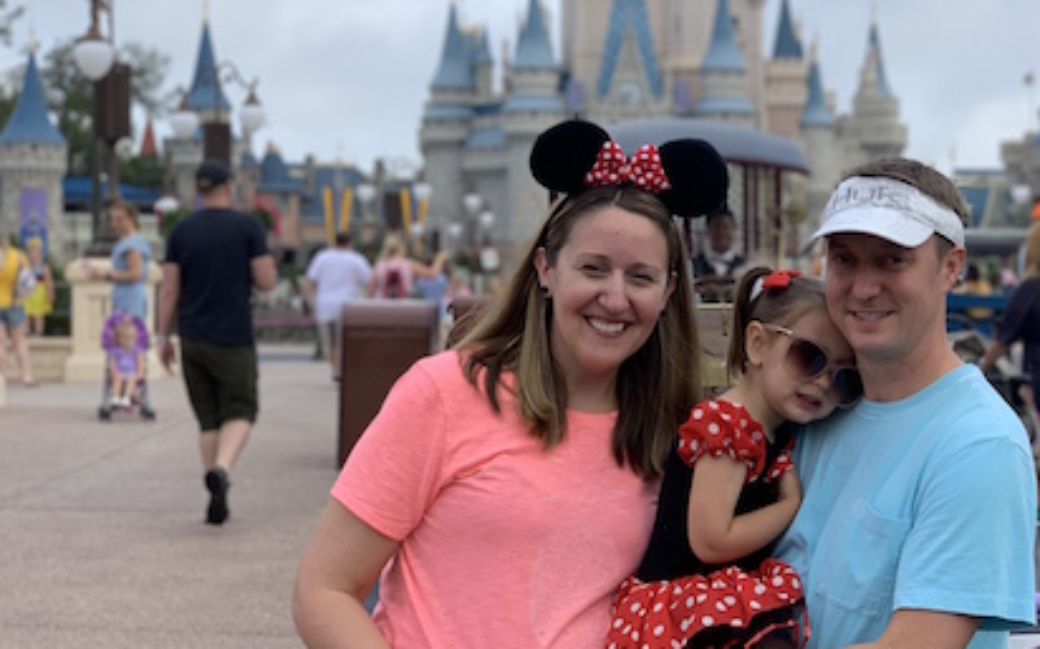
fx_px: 2238
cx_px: 730
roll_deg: -0.3
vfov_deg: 16.5
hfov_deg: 26.0
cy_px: 244
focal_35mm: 79
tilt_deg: +0.6
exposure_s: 1/206
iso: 16
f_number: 2.4
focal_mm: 6
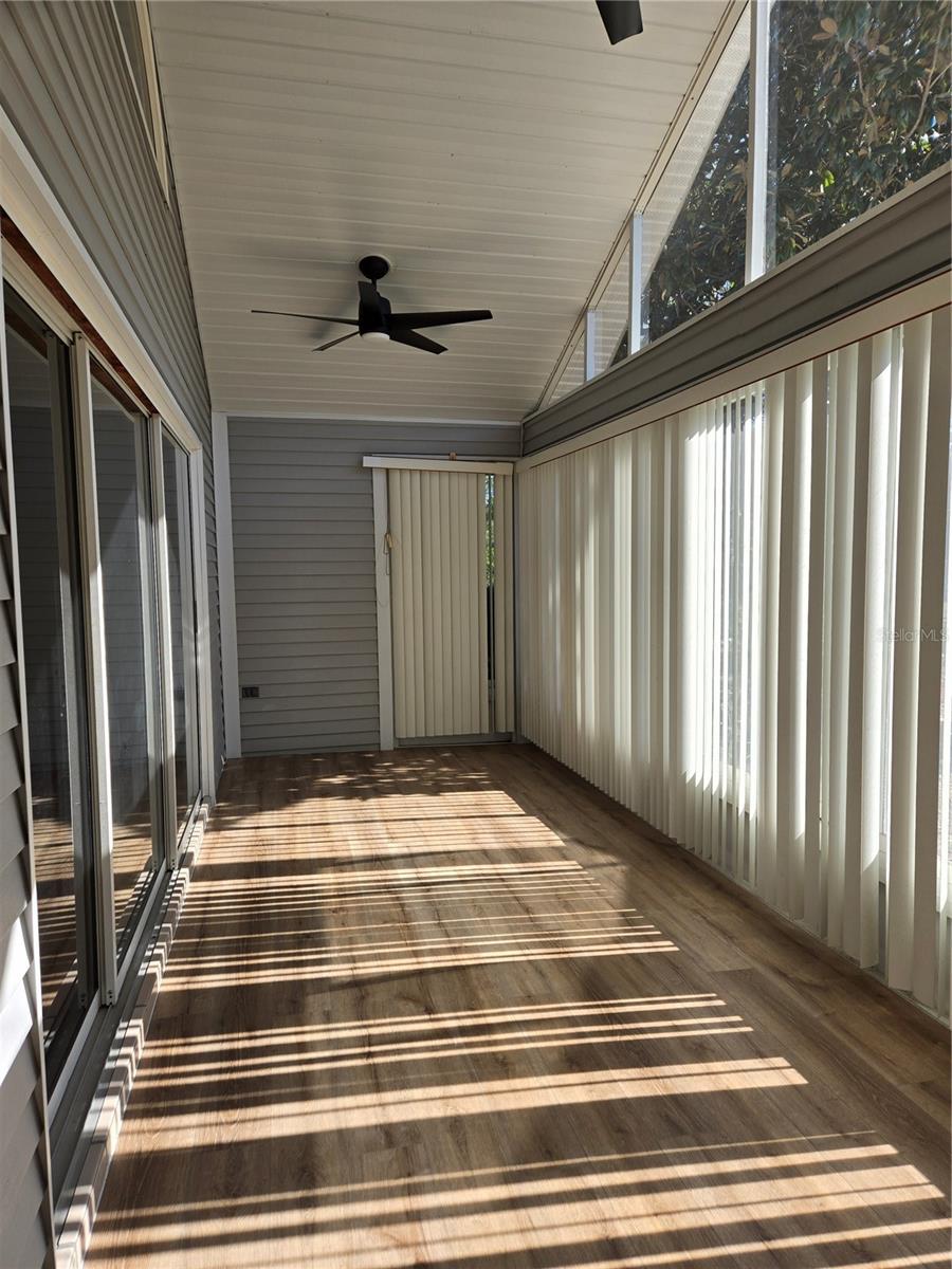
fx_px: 843
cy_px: 634
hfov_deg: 58.9
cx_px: 476
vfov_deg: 73.9
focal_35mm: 23
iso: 25
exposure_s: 1/640
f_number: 1.8
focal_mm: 5.4
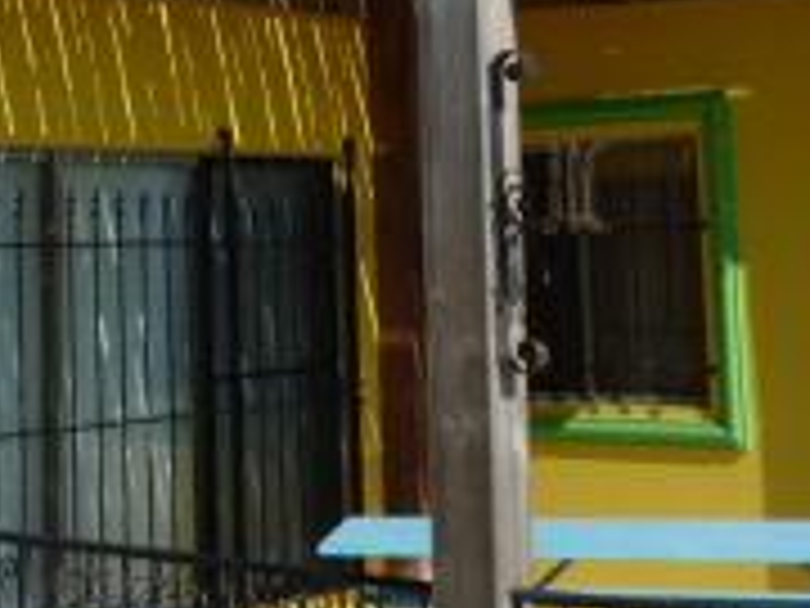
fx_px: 2083
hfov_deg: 21.7
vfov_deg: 16.1
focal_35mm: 89
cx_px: 162
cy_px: -54
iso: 80
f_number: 5.6
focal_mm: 4.1
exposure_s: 1/500
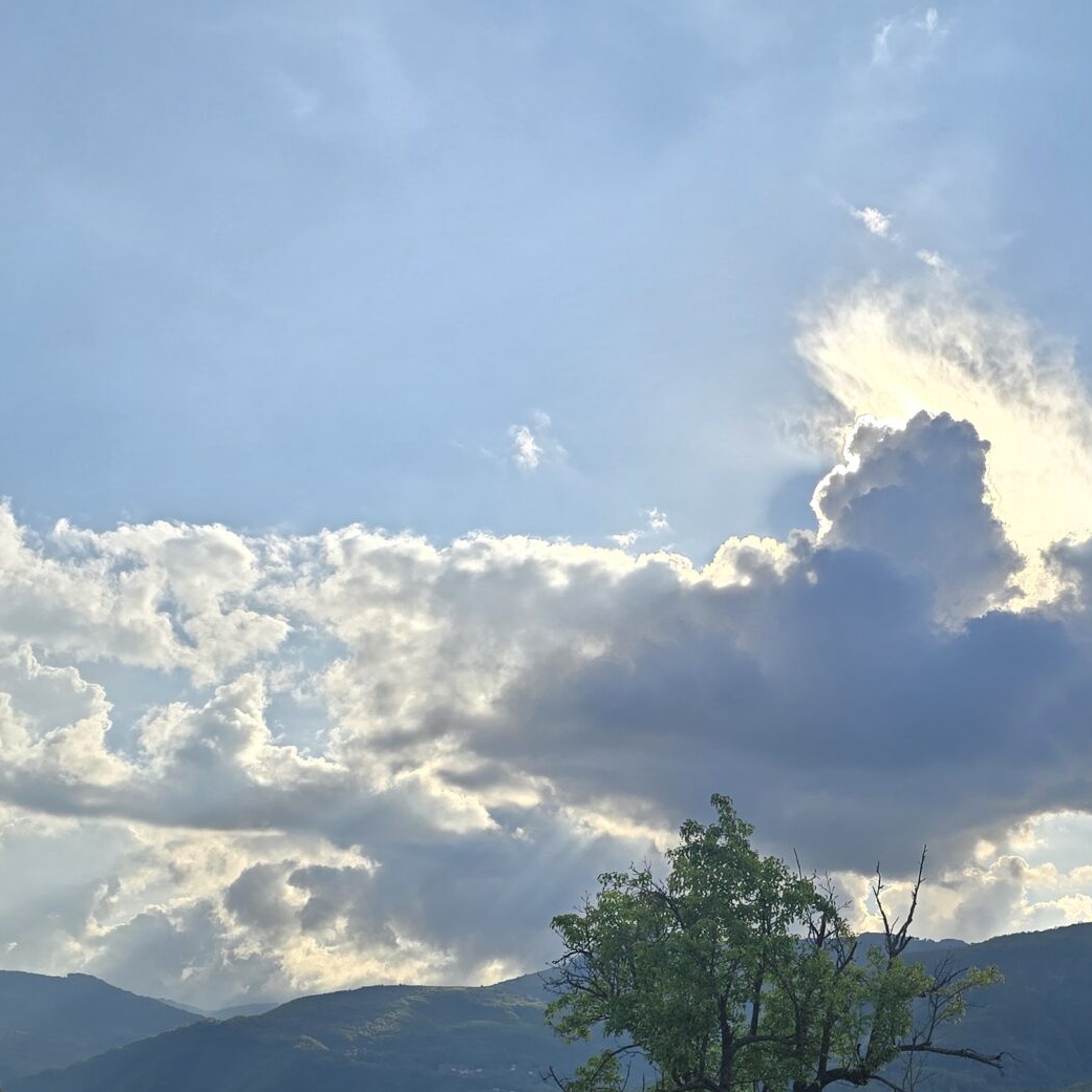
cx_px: 753
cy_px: 834
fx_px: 1785
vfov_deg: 33.3
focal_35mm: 50
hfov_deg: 33.6
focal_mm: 6.3
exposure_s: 1/1775
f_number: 1.7
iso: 12
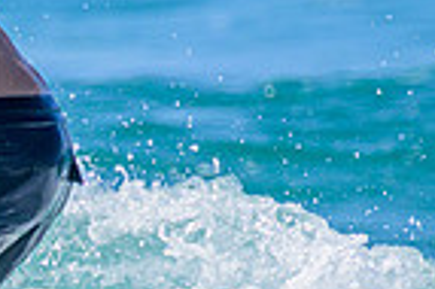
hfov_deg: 0.6
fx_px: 39189
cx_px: -231
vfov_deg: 0.4
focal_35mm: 3247
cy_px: 360
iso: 800
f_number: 11
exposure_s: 1/2000
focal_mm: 800
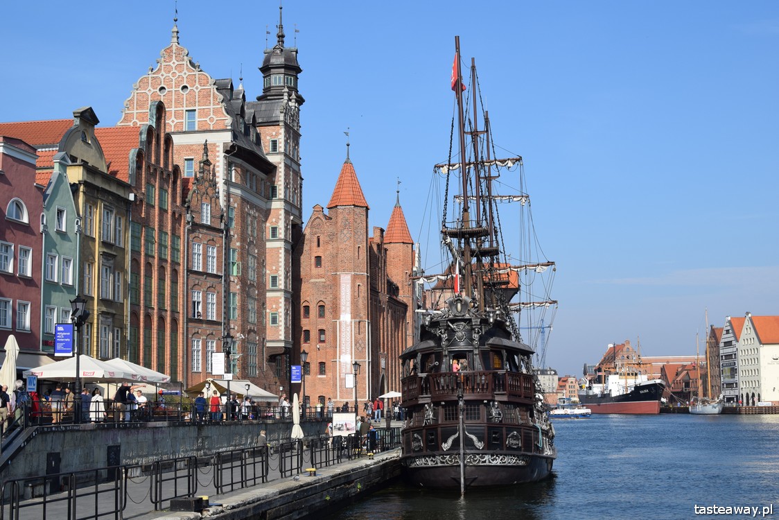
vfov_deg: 25.8
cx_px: 390
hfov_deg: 37.8
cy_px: 260
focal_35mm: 52
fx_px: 1136
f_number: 10
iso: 200
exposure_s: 1/400
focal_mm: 35
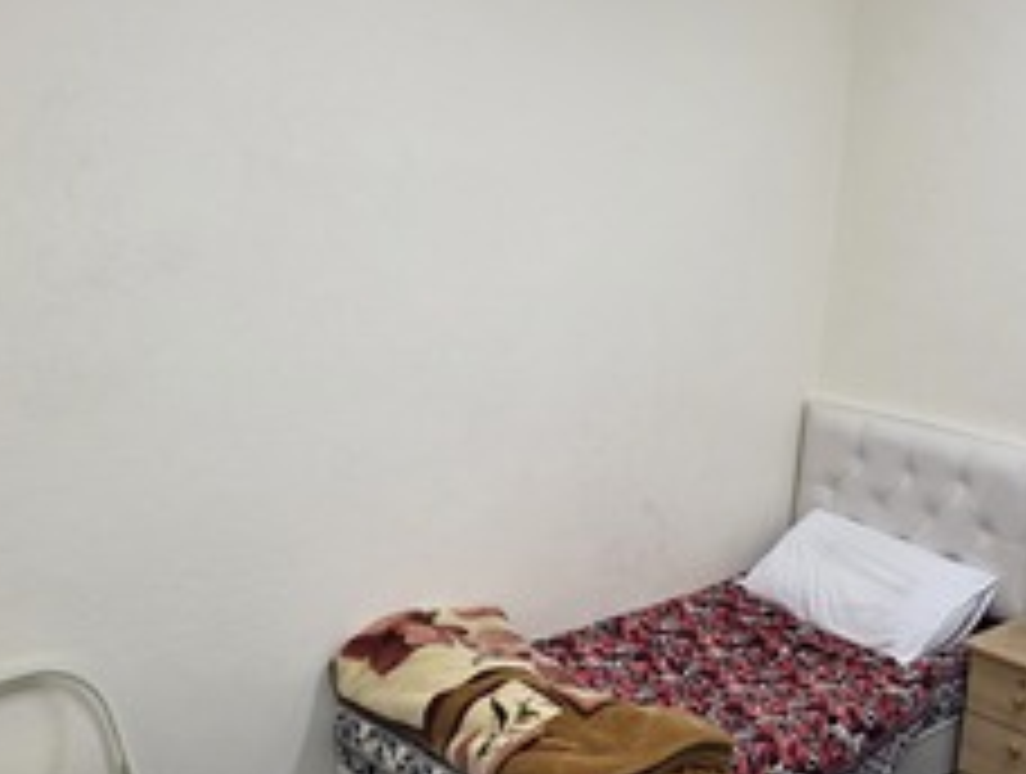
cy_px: 497
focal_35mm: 46
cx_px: 596
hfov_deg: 41.0
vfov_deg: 31.4
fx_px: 1366
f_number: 1.7
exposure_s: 1/60
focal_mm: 6.3
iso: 160
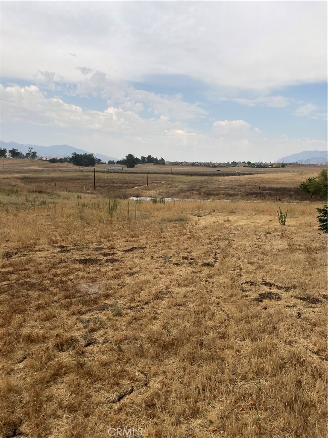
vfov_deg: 63.4
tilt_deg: -6.9
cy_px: 219
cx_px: 164
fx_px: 354
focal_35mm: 28
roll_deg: -0.7
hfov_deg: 49.7
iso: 20
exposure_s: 1/1372
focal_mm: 3.99
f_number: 1.8
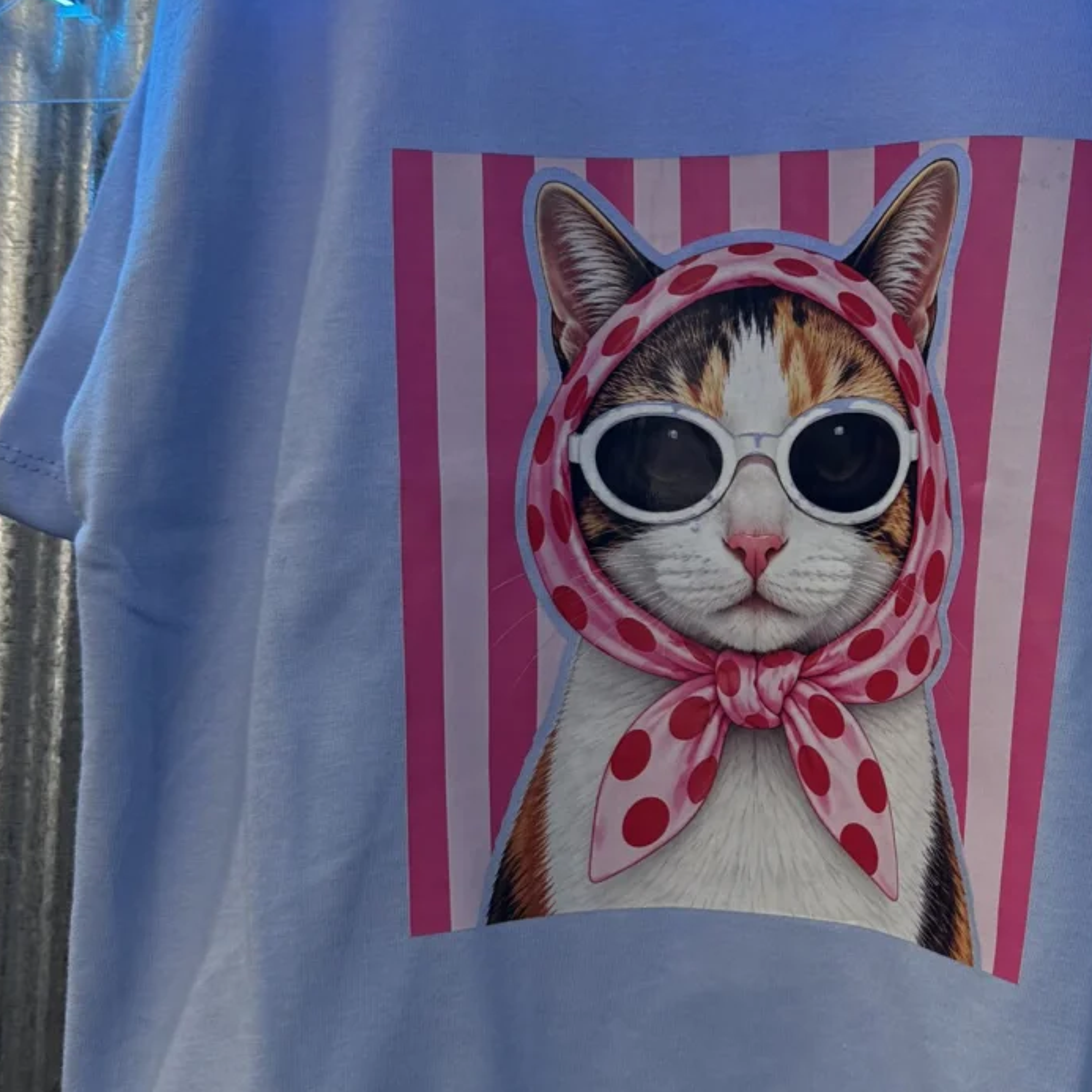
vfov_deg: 34.7
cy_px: 517
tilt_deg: +4.7
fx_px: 1749
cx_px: 810
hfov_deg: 34.0
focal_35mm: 49
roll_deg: -1.1
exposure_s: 1/121
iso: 200
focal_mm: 6.76
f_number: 1.78
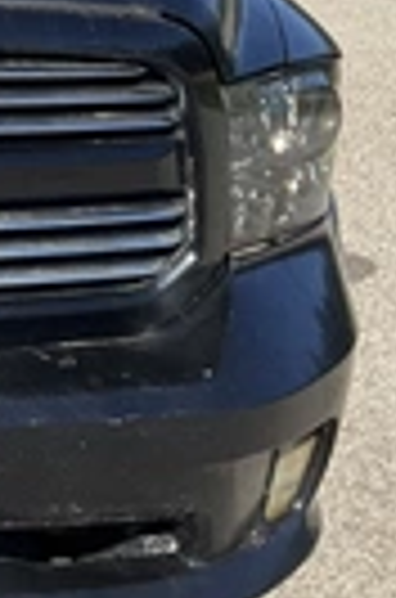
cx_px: -356
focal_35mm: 91
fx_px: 1509
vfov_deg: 22.1
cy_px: 112
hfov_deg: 13.2
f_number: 1.8
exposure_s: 1/1076
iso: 25
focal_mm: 3
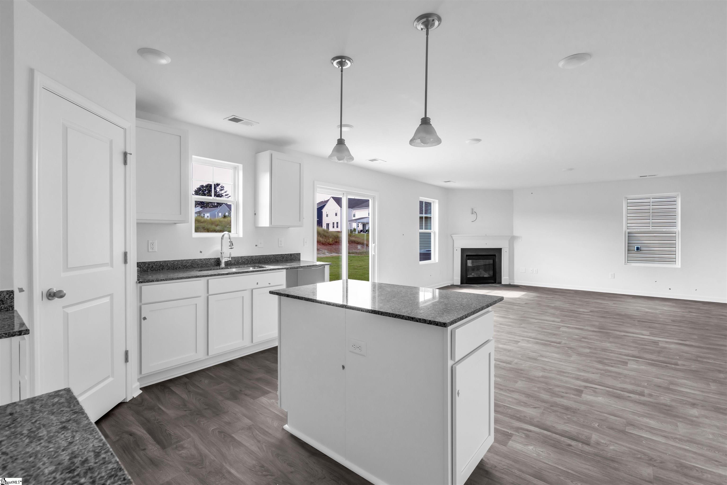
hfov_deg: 96.7
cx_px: 364
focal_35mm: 16
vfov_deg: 73.7
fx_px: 323
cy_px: 242
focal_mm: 16
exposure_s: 1/25
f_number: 9
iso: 320
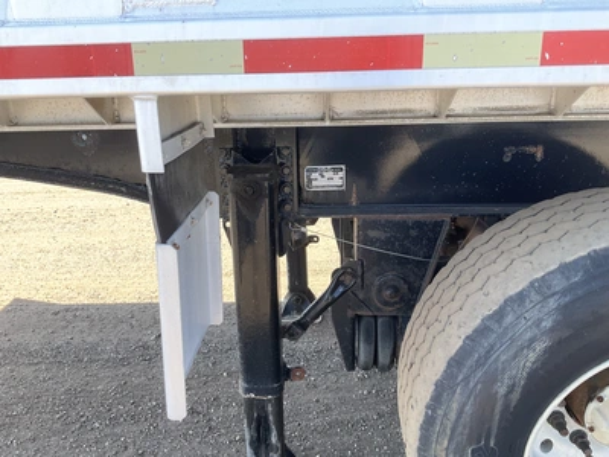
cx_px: 304
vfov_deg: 48.2
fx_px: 510
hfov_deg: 61.7
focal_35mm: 29
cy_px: 228
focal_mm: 3
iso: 25
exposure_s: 1/227
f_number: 1.8
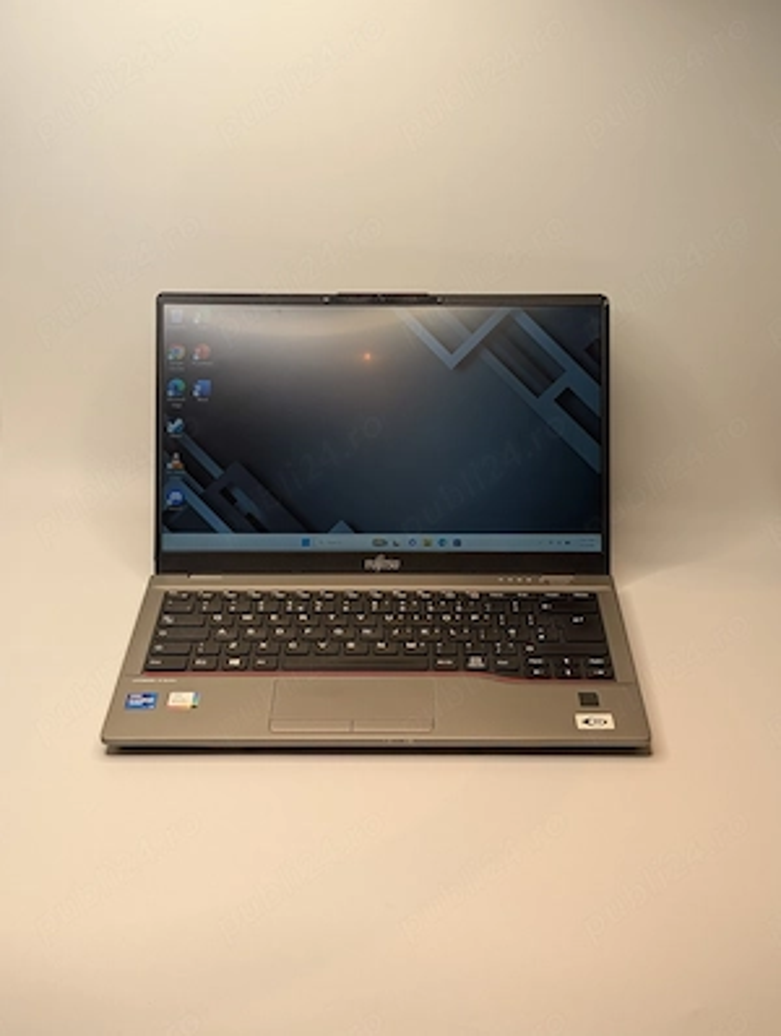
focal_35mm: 49
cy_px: 518
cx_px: 390
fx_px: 1469
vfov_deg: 38.8
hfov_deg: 29.8
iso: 22
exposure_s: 1/58
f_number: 1.68
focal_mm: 6.9
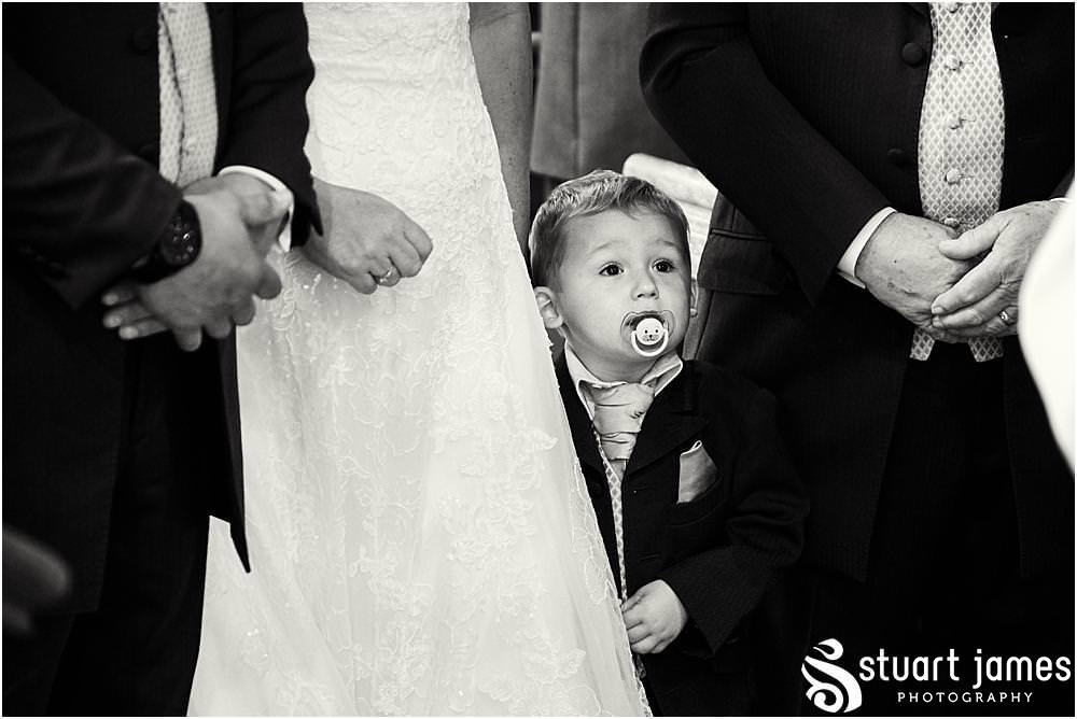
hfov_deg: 13.4
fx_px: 4580
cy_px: 360
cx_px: 538
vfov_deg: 9.0
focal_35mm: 153
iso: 2000
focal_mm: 102.2
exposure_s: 1/80
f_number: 2.8
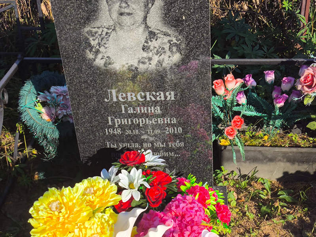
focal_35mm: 50
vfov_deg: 29.1
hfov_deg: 38.2
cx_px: 158
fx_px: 457
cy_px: 118
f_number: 1.7
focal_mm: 4.71
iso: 50
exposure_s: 1/1544
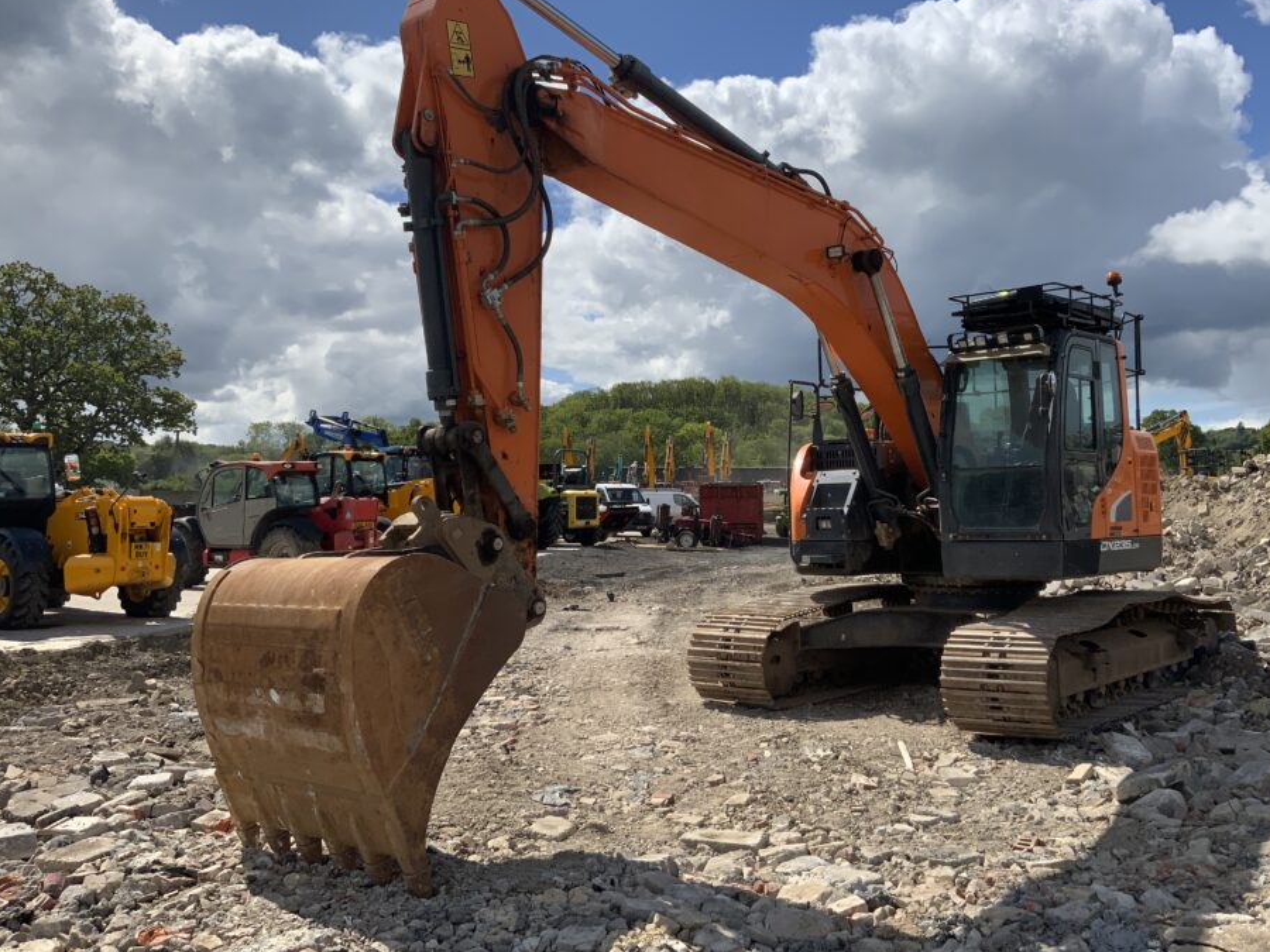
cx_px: 718
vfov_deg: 42.9
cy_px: 413
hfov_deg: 55.2
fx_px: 1211
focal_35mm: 33
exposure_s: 1/3125
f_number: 1.8
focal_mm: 3
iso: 20
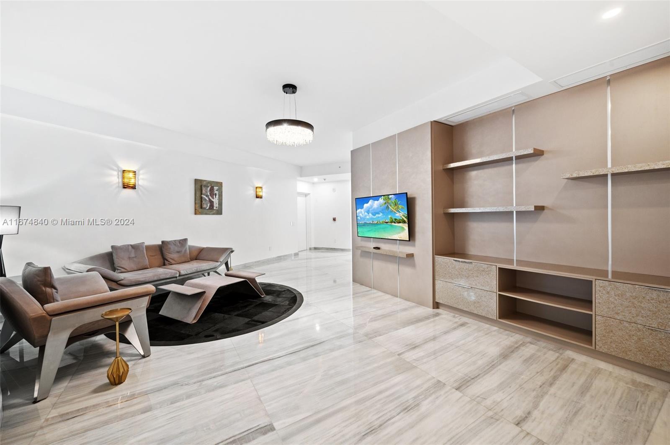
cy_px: 222
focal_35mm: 14
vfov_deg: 81.1
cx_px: 335
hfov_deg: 104.3
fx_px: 260
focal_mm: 14
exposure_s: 1/1.25
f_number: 8
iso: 200
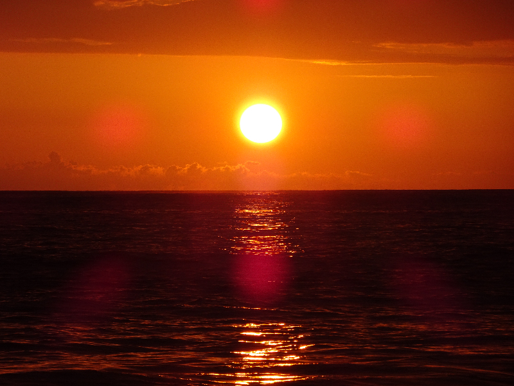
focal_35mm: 271
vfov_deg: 5.5
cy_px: 193
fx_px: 4024
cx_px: 257
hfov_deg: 7.3
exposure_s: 1/320
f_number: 6.3
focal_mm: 46.32
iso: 80
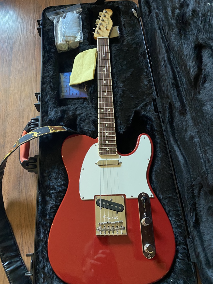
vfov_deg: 65.3
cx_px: 103
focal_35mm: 27
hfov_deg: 51.3
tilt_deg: -65.4
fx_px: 222
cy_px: 138
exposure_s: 1/30
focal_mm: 4.25
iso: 640
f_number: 1.8
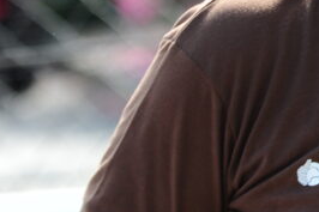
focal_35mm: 347
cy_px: -98
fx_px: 3073
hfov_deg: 5.9
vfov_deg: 3.9
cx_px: 499
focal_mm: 90
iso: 500
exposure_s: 1/2000
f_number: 2.8
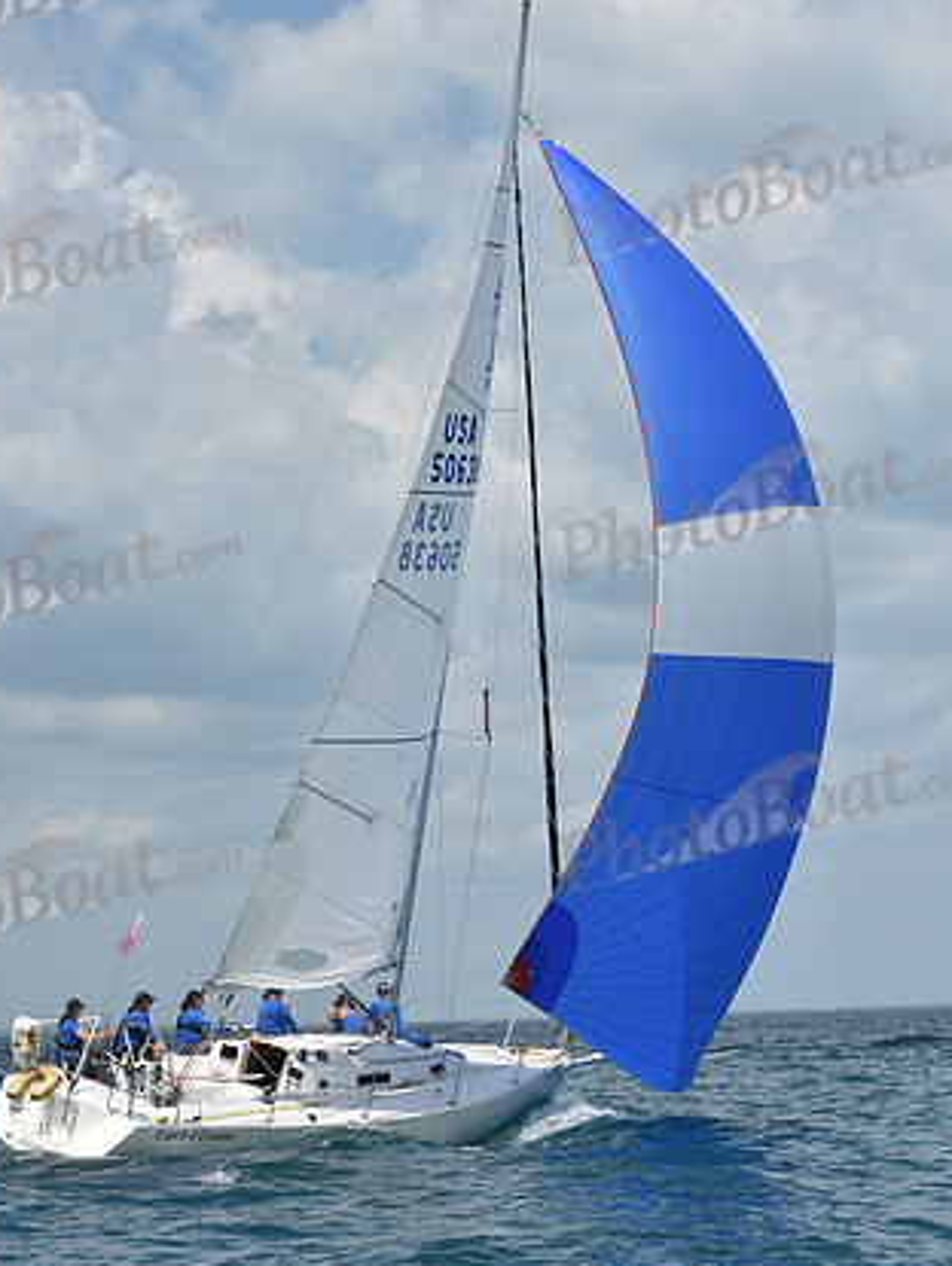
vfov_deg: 20.8
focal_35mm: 94
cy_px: 390
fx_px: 3442
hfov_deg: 15.7
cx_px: 401
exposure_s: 1/1250
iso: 250
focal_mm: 70
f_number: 9
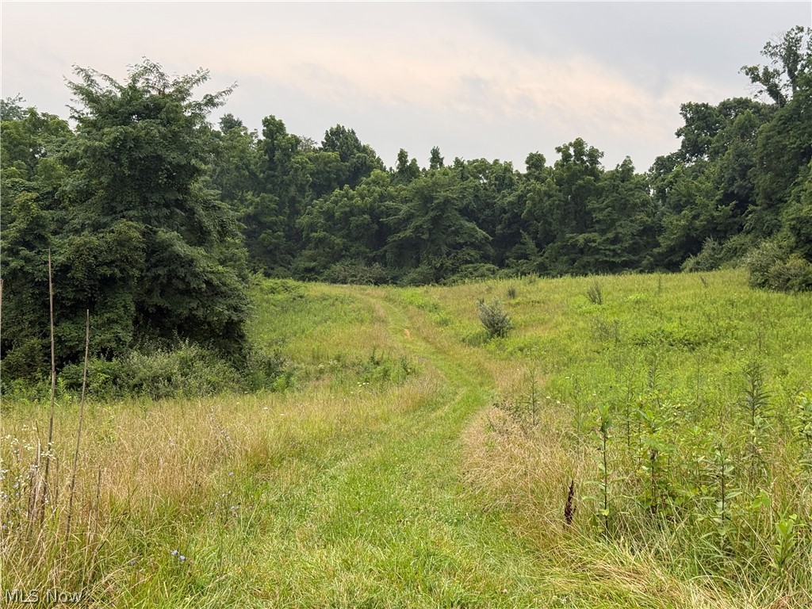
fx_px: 1126
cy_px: 304
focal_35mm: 48
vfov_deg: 30.3
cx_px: 406
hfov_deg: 39.7
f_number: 1.78
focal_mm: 6.76
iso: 64
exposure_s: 1/405
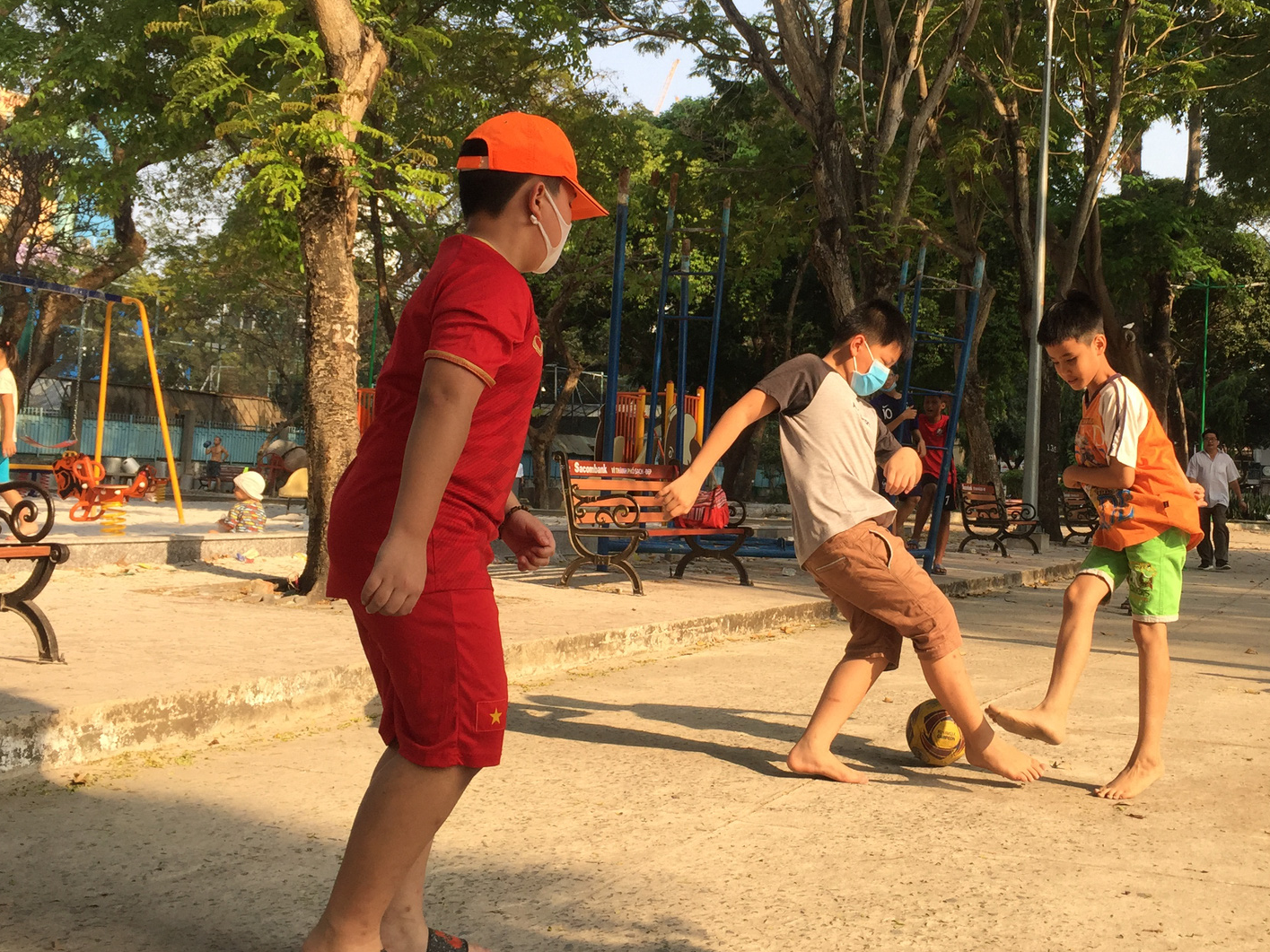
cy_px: 413
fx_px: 1504
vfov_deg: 35.1
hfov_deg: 45.4
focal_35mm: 41
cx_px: 801
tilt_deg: +5.3
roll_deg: -4.5
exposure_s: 1/719
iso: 32
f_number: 2.2
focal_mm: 4.15
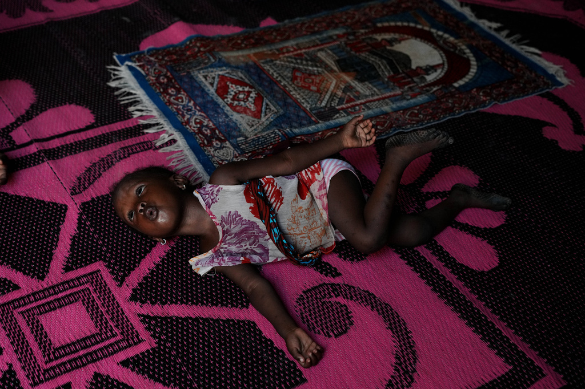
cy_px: 194
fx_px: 812
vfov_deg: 27.0
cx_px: 292
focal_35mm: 50
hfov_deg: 39.6
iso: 2000
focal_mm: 50
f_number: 3.5
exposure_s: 1/800
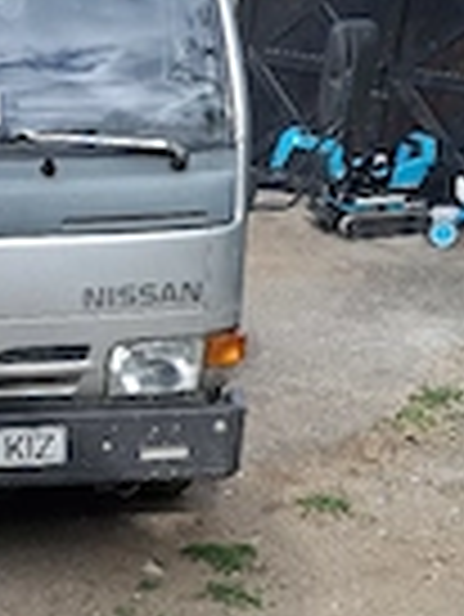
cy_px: 436
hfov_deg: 21.4
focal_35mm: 67
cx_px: 36
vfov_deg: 28.6
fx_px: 1196
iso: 50
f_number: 1.8
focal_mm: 5.54
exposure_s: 1/588
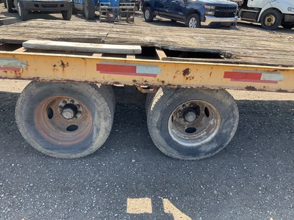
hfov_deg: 61.7
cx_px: 147
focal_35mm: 29
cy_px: 110
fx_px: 246
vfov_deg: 48.2
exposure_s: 1/327
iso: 25
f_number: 1.8
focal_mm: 3
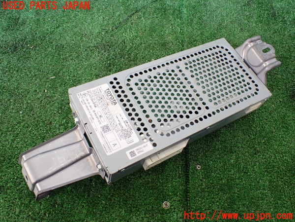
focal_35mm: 30
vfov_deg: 46.8
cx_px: 148
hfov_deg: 60.0
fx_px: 256
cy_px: 111
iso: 800
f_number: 2.3
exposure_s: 1/100
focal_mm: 5.4
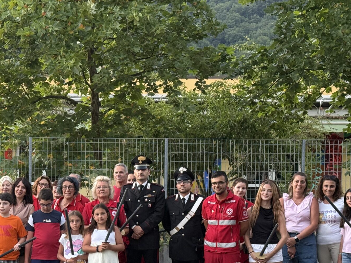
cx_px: 44
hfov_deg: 20.9
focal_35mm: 92
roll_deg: -1.0
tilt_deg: -1.2
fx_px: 933
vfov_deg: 15.9
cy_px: 212
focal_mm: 6.76
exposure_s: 1/69
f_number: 1.78
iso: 200
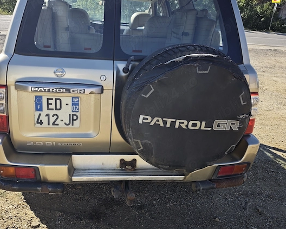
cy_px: 121
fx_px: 288
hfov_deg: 52.7
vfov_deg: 43.4
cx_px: 125
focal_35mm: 34
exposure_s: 1/1263
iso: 50
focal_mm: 6.55
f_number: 1.62
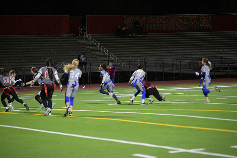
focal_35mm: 140
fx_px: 922
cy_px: 79
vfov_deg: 9.8
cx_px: 118
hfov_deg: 14.7
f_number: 2.8
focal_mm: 140
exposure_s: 1/200
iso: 1100
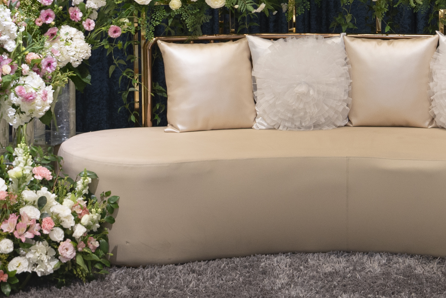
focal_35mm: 107
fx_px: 1326
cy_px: -51
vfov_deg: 12.5
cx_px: 354
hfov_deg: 18.9
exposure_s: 1/50
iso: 400
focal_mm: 32
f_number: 4
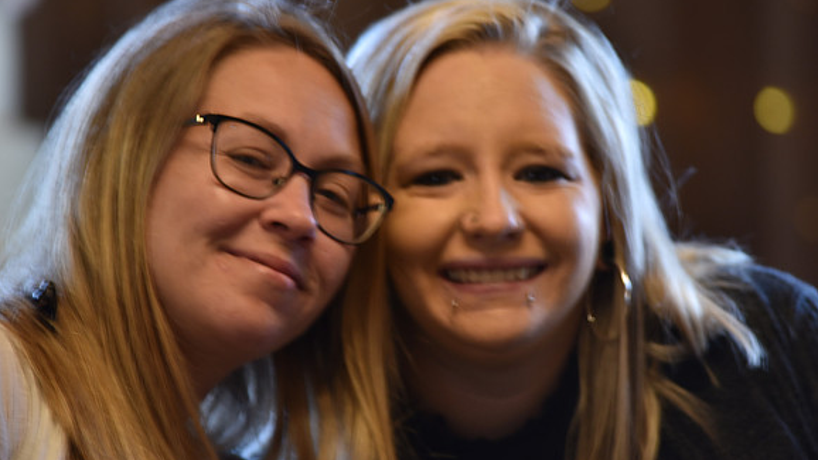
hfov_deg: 4.1
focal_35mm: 526
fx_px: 11408
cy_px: 220
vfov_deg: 2.3
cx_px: 409
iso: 800
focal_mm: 500
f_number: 6.3
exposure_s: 1/13
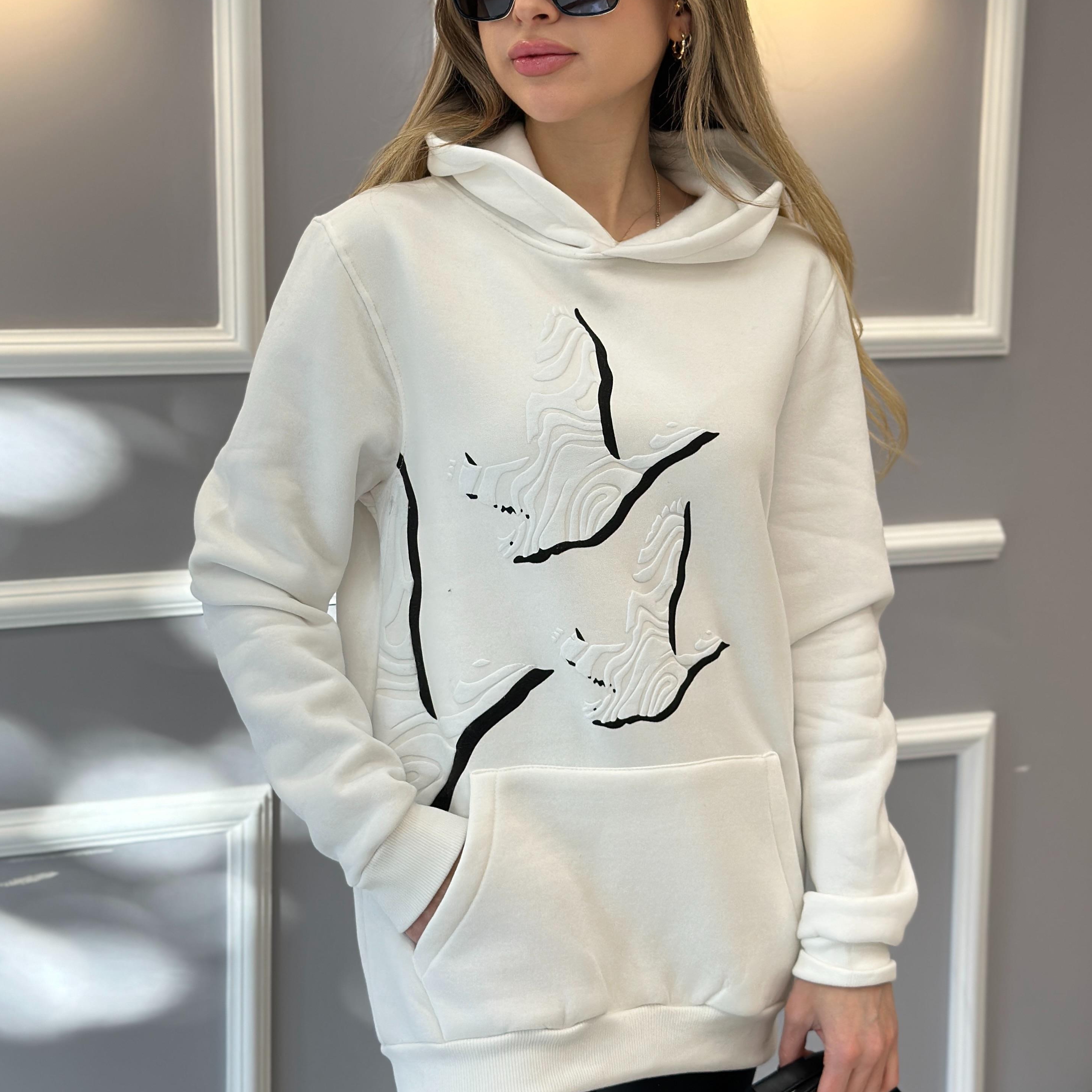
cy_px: 502
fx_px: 2106
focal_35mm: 59
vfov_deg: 29.1
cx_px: 544
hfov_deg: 29.1
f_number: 1.78
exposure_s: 1/171
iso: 80
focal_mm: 6.86
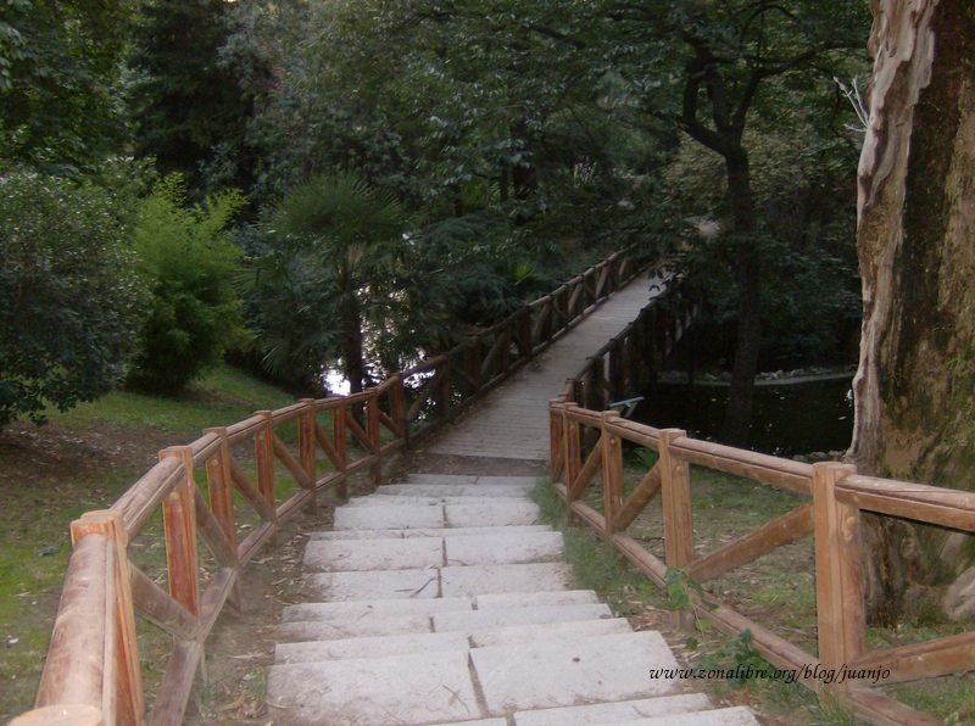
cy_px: 363
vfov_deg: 39.5
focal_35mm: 36
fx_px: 1012
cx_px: 488
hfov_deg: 51.5
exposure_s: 1/60
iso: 200
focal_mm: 6
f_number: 2.8
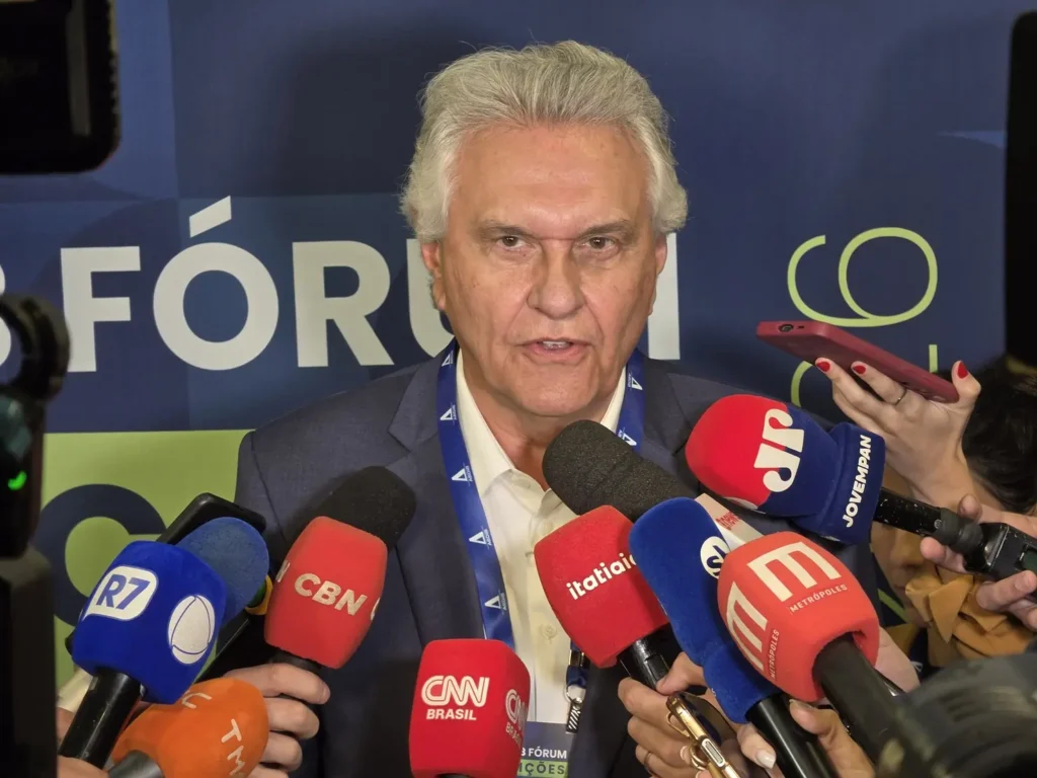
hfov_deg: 17.1
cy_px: 389
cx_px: 518
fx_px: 3445
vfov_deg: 12.9
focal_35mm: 115
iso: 320
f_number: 2.9
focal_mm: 18.6
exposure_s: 1/102
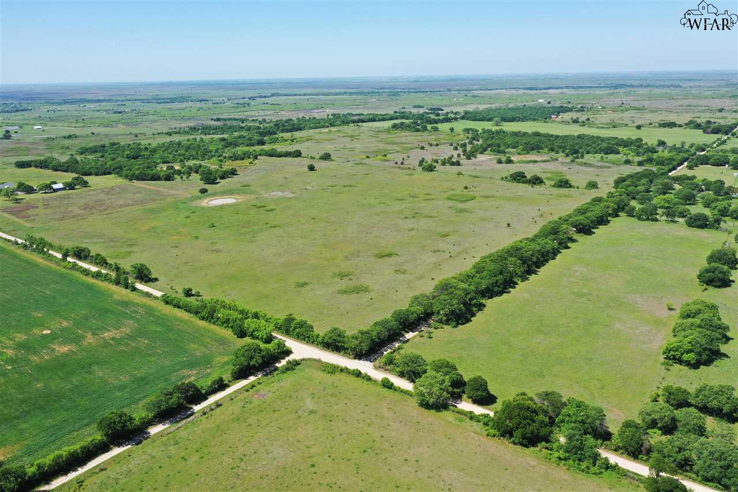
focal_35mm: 28
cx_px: 369
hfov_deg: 65.5
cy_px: 246
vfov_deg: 46.4
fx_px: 574
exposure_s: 1/320
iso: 100
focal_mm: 10.26
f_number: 6.3
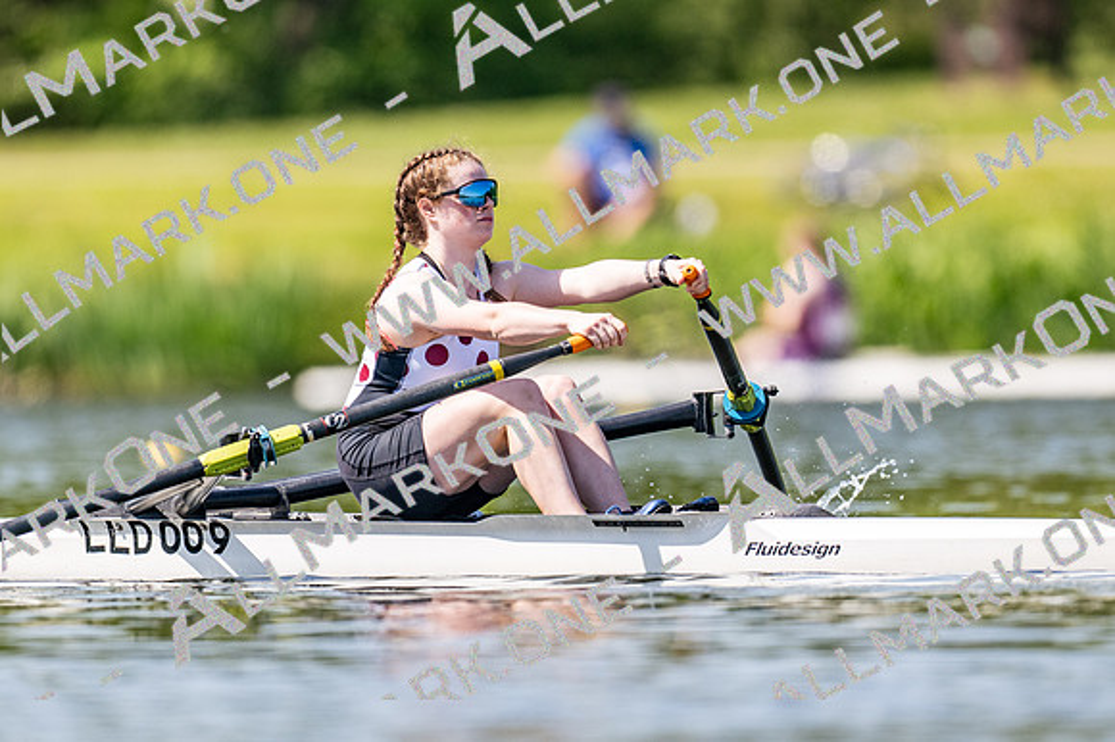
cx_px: 558
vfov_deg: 1.5
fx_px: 27858
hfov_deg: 2.3
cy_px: 371
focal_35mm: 900
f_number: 4
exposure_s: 1/2500
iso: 320
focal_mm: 600
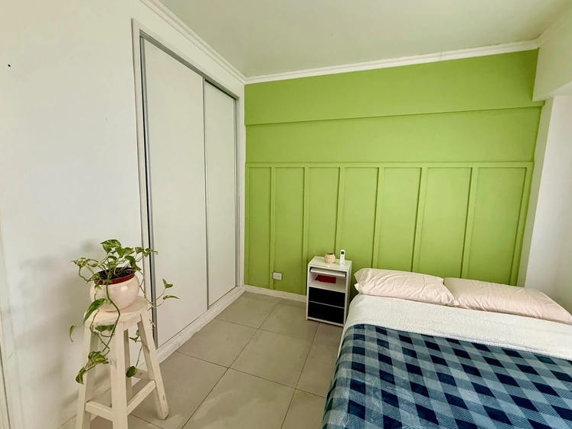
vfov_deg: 81.7
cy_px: 213
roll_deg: -2.0
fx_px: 248
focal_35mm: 15
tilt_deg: -6.5
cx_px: 287
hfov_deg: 98.2
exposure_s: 1/50
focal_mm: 2.22
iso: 320
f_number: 2.2
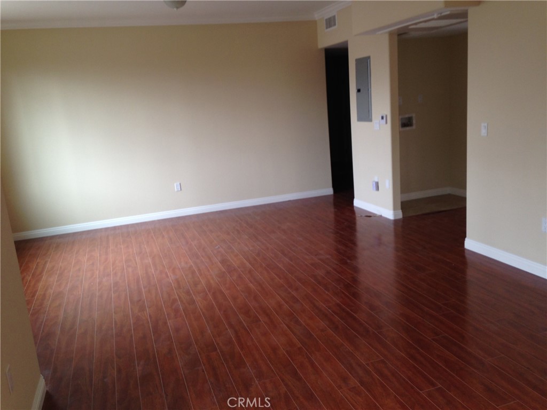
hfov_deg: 55.4
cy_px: 205
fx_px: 521
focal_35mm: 33
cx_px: 274
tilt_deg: -12.0
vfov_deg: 42.9
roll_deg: +4.9
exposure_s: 1/21
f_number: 2.4
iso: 50
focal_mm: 4.12
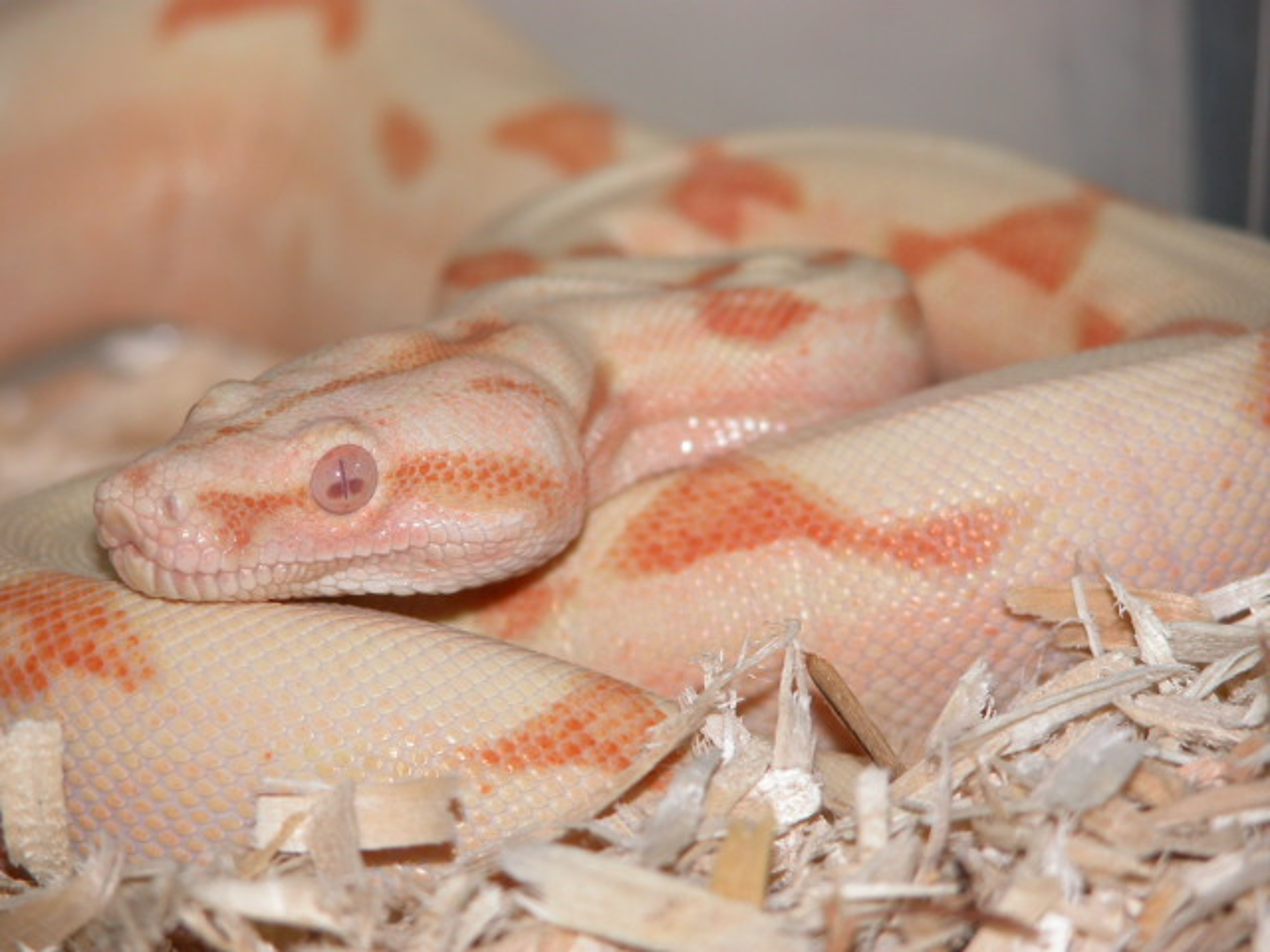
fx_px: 10273
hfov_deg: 7.1
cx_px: 635
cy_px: 476
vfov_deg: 5.3
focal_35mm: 280
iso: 100
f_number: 4.2
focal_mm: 71.2
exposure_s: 1/125
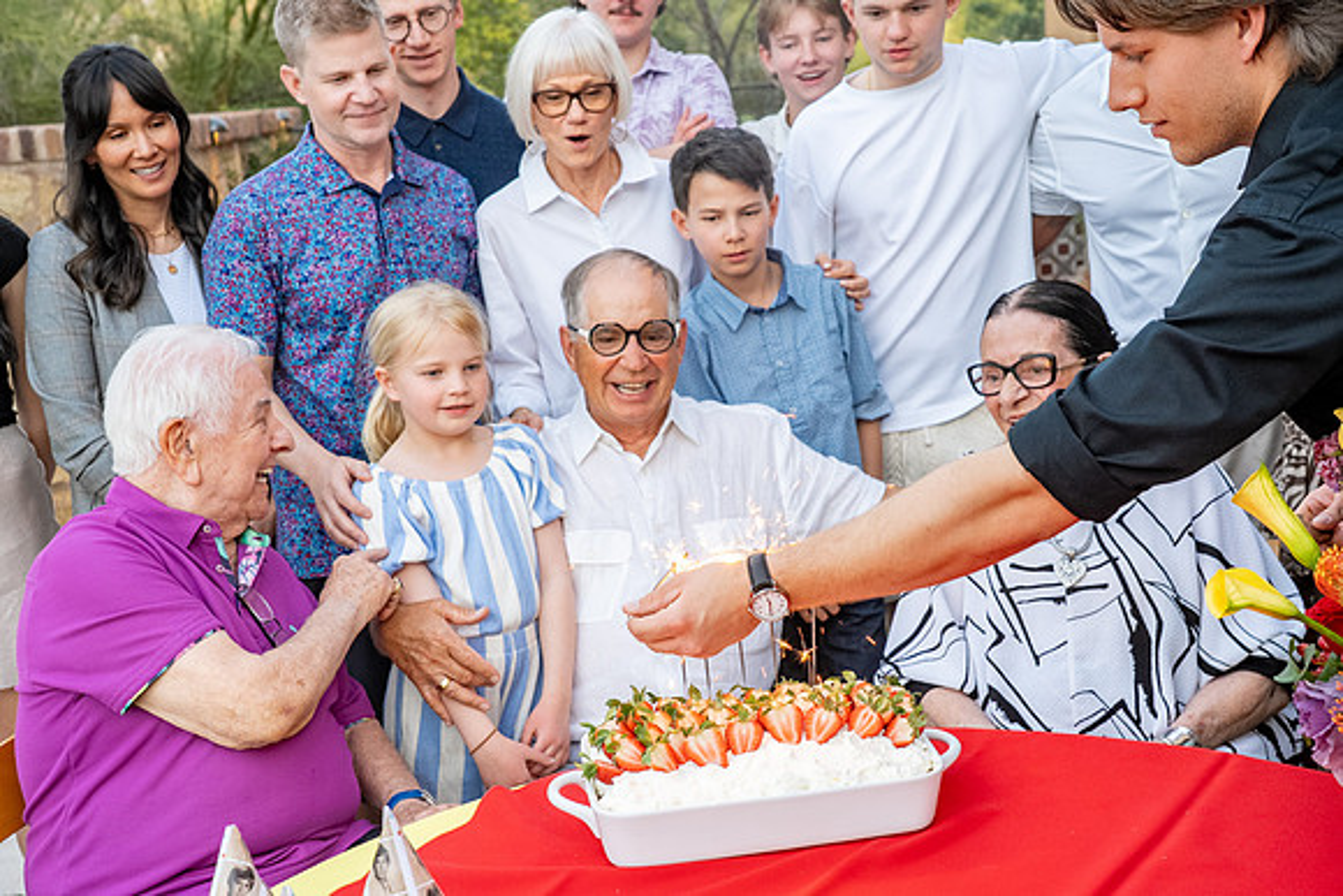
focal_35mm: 44
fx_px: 1642
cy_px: 448
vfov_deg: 30.5
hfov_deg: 44.5
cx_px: 672
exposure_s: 1/160
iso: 1250
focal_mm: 44
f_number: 6.3
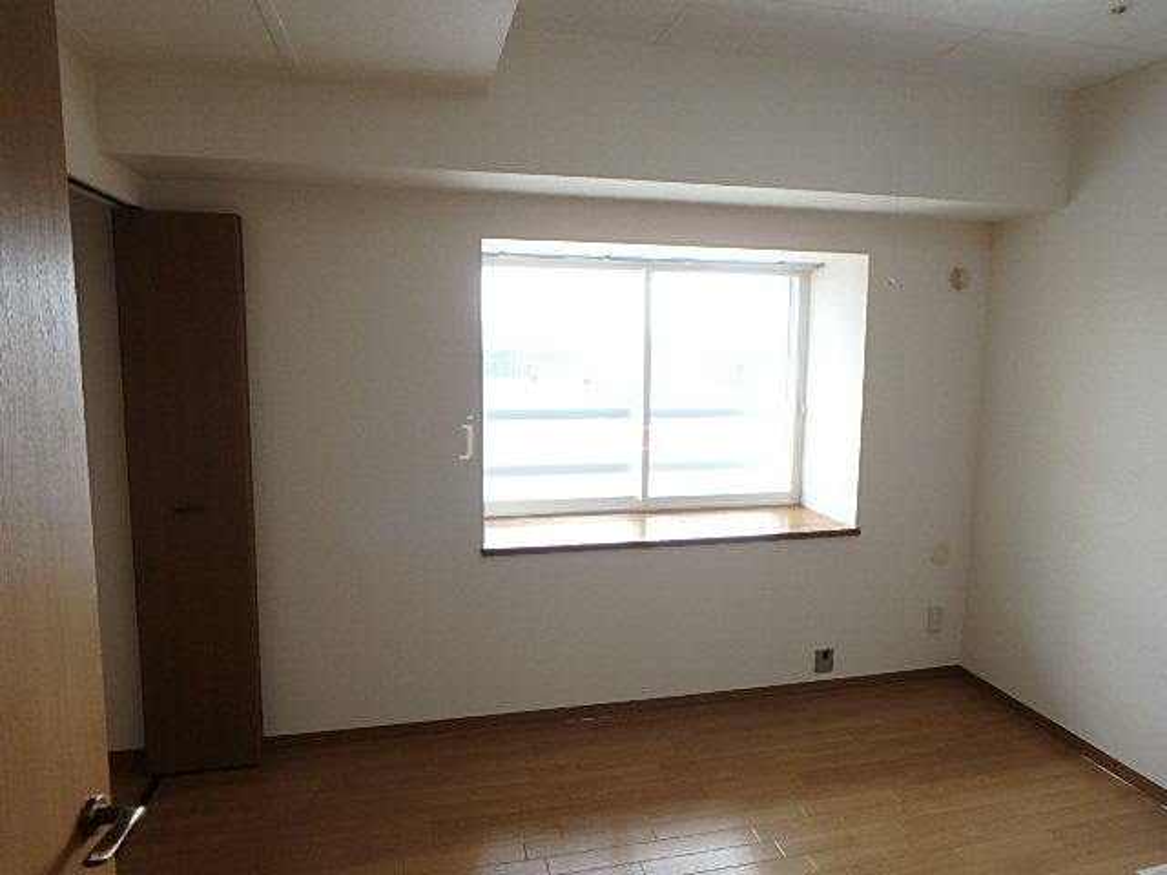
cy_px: 438
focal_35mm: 21
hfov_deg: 79.0
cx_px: 584
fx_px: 708
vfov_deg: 63.4
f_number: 3.5
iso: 200
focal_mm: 3.7
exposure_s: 1/50
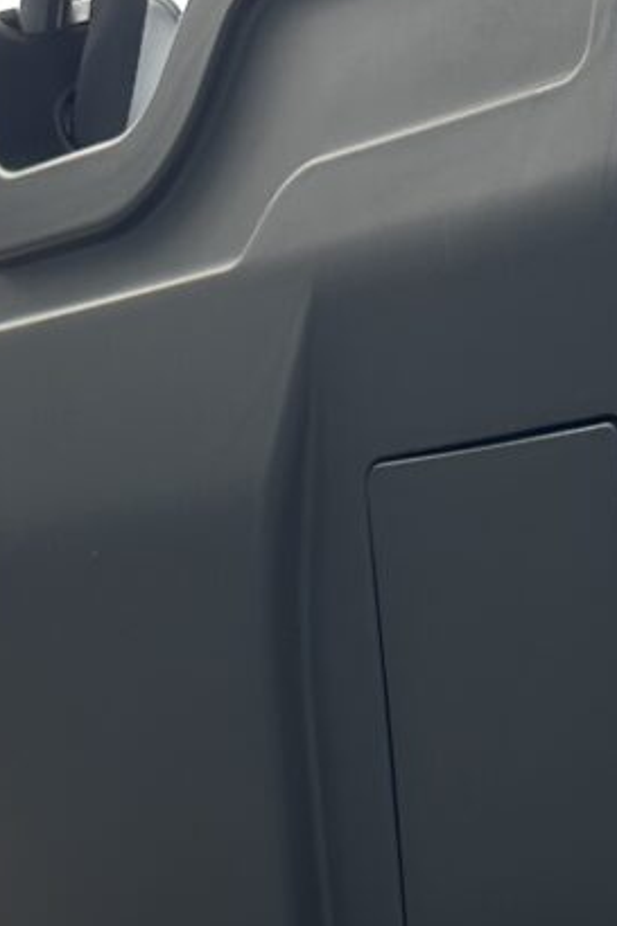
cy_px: 1454
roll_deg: -5.2
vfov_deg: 15.8
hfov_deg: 11.6
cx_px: 554
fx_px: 3010
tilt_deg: -4.9
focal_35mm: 117
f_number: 1.78
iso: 80
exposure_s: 1/615
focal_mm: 6.86
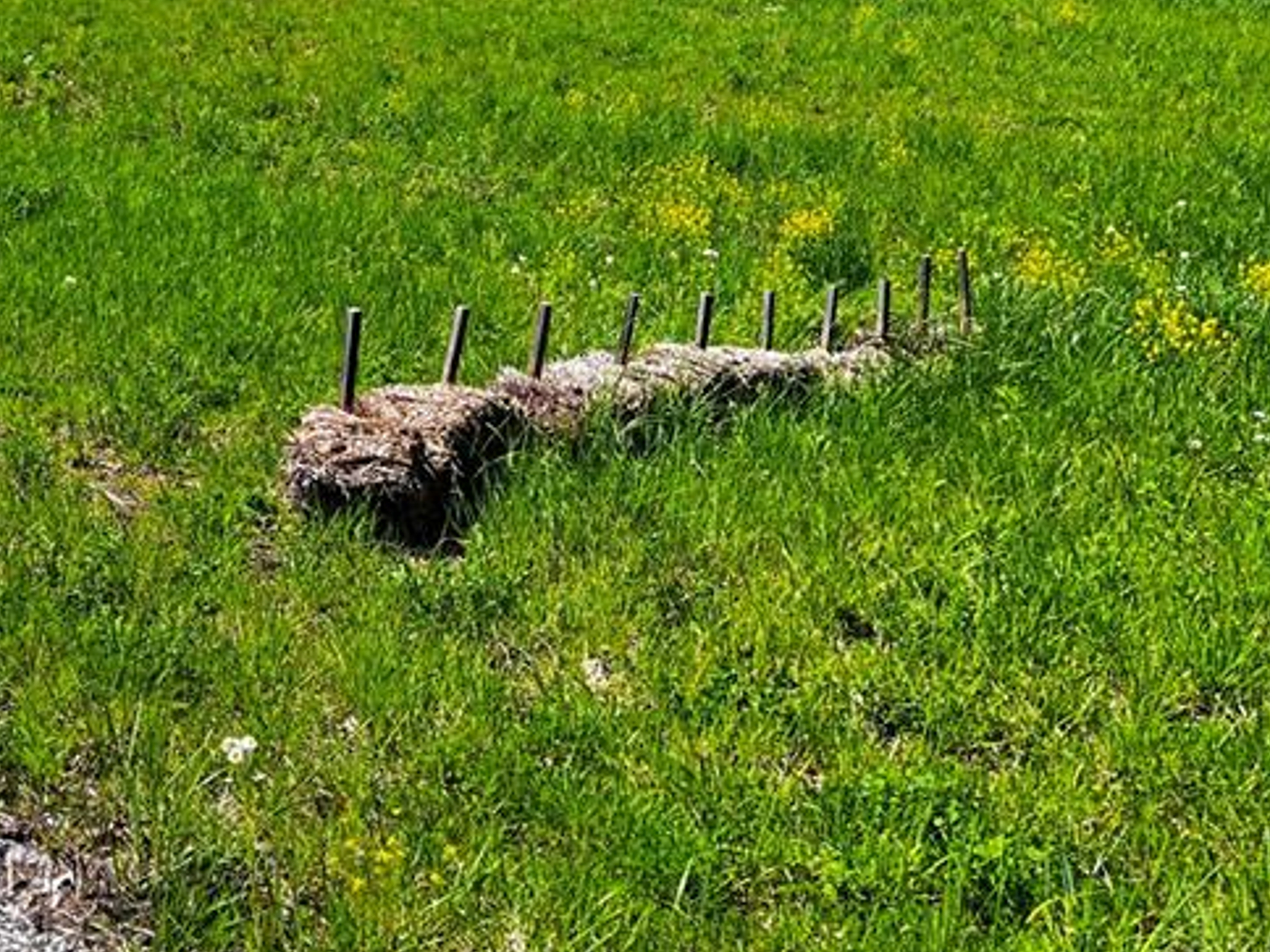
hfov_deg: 34.0
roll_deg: -0.8
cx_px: 276
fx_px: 2018
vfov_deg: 25.8
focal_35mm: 55
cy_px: 123
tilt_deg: -4.1
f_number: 1.5
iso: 50
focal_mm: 5.7
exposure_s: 1/1488
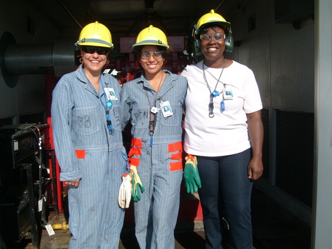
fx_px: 336
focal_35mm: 35
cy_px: 124
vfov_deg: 40.7
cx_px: 166
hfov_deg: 52.6
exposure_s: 1/350
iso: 80
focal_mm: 5.8
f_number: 7.1
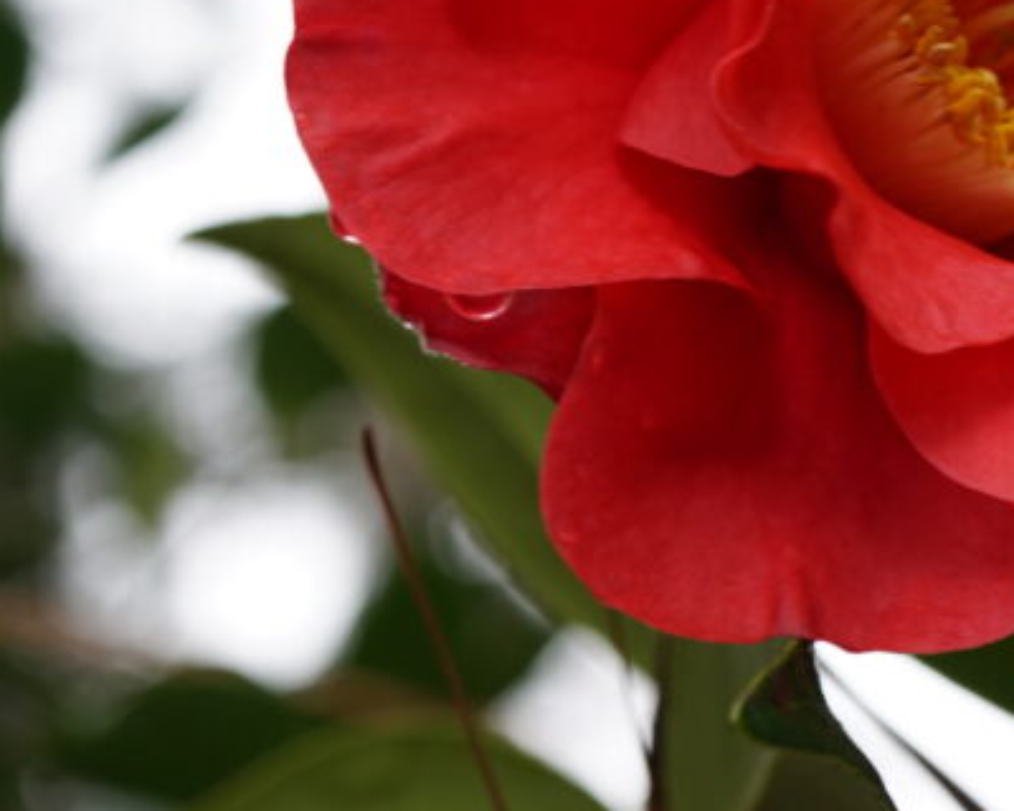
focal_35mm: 108
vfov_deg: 14.1
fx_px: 3241
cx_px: 877
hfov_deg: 17.6
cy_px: 19
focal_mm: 30
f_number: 8
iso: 100
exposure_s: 1/125
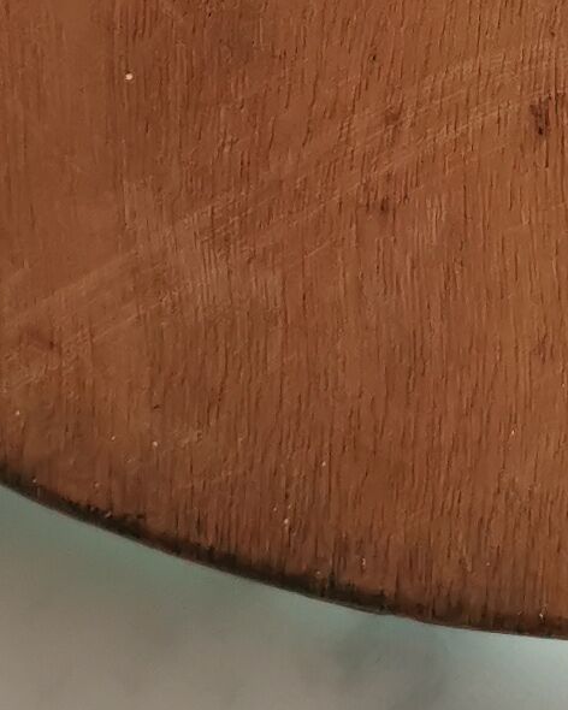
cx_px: 664
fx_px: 3425
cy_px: -483
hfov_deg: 9.4
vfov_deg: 11.2
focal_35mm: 163
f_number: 1.6
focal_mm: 5.56
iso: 125
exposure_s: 1/100
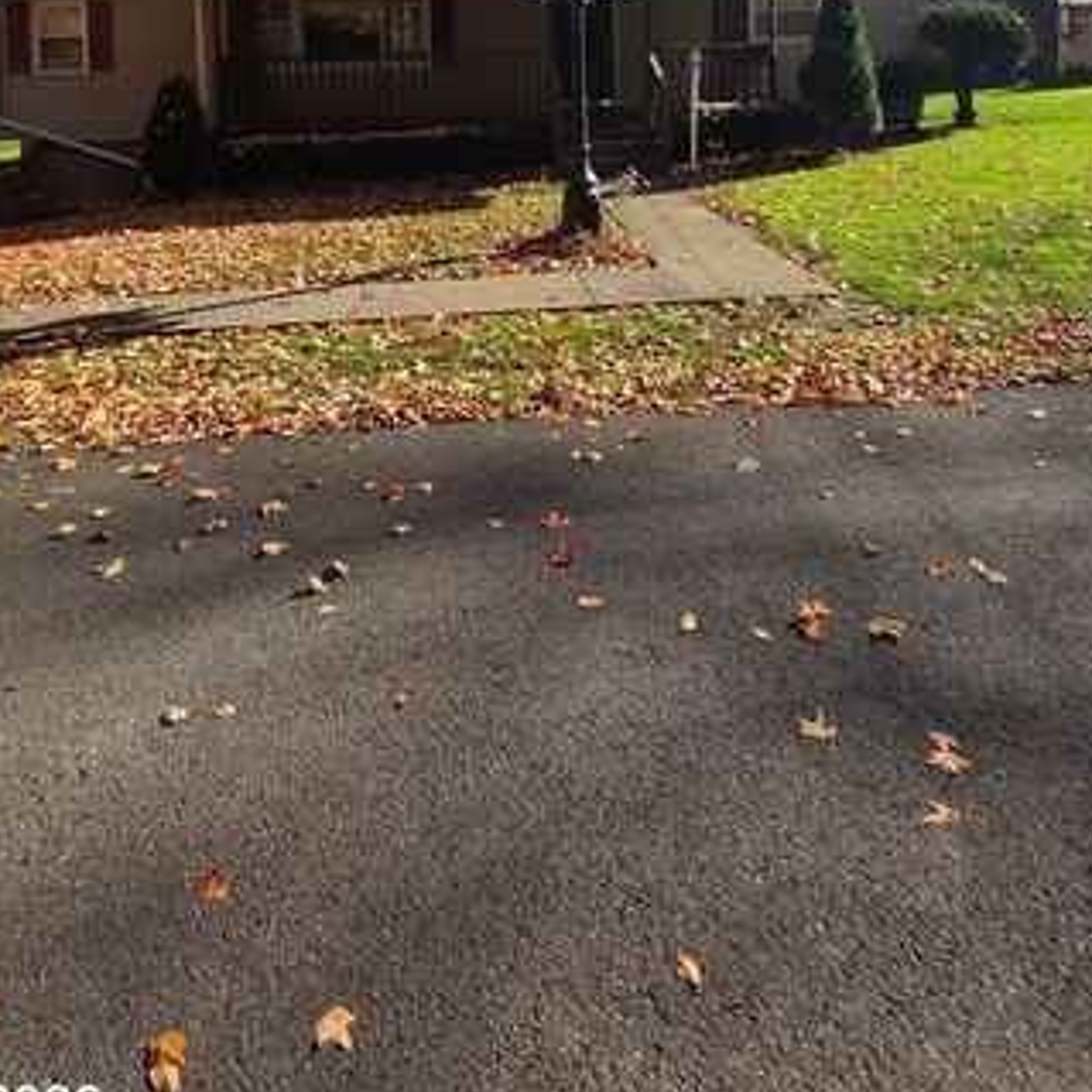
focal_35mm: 24
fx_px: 857
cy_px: 108
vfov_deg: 56.1
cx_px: 438
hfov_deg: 64.4
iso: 40
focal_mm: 2.2
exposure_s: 1/1542
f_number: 1.9
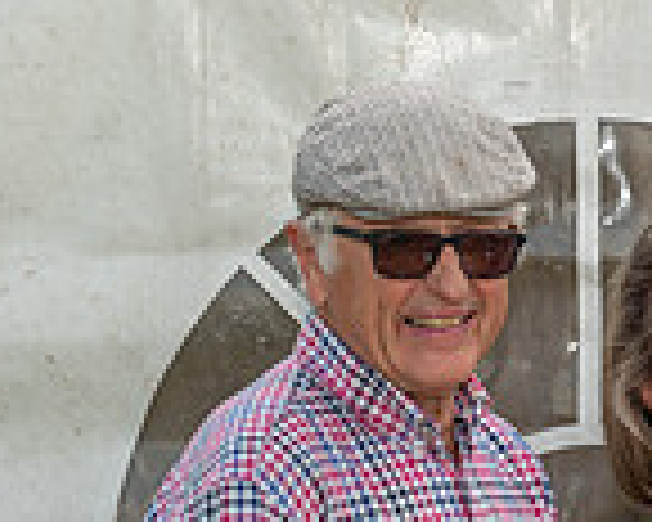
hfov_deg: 8.6
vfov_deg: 6.9
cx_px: 1010
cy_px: 860
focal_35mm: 219
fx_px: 4226
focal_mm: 50
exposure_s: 1/500
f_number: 5
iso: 200
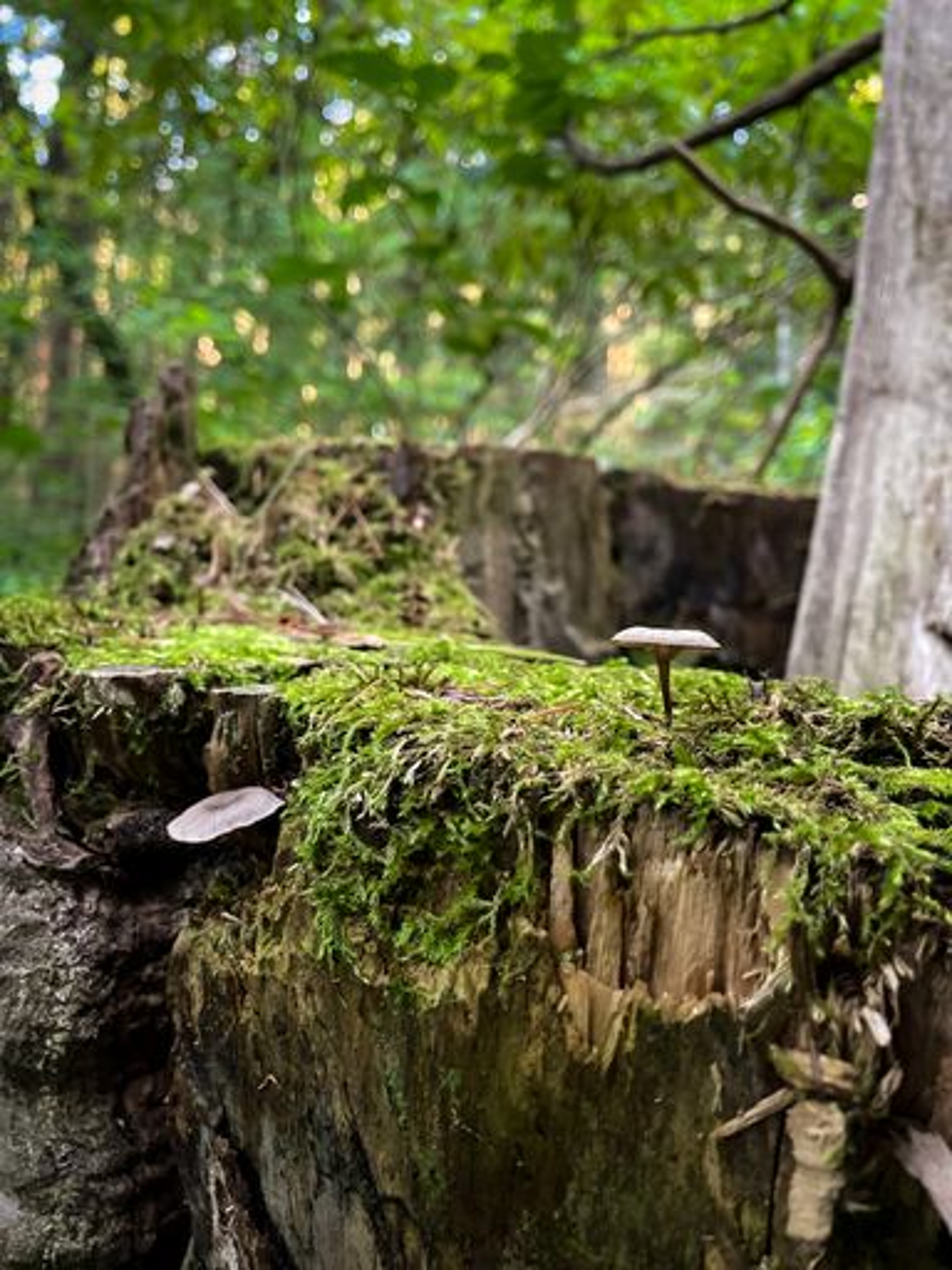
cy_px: 635
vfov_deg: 67.3
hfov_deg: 53.1
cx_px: 476
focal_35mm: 26
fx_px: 953
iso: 640
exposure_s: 1/35
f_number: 1.6
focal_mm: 4.2
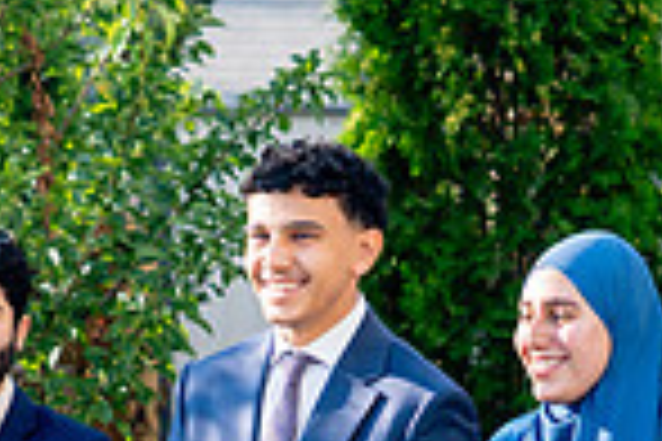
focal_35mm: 197
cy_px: 587
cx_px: 270
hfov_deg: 10.4
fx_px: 3622
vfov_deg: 6.9
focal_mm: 50
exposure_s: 1/2500
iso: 250
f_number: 2
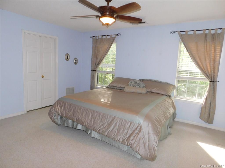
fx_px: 149
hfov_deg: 73.9
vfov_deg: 58.9
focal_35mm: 23
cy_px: 84
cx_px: 112
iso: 200
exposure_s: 1/30
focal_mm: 4
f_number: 3
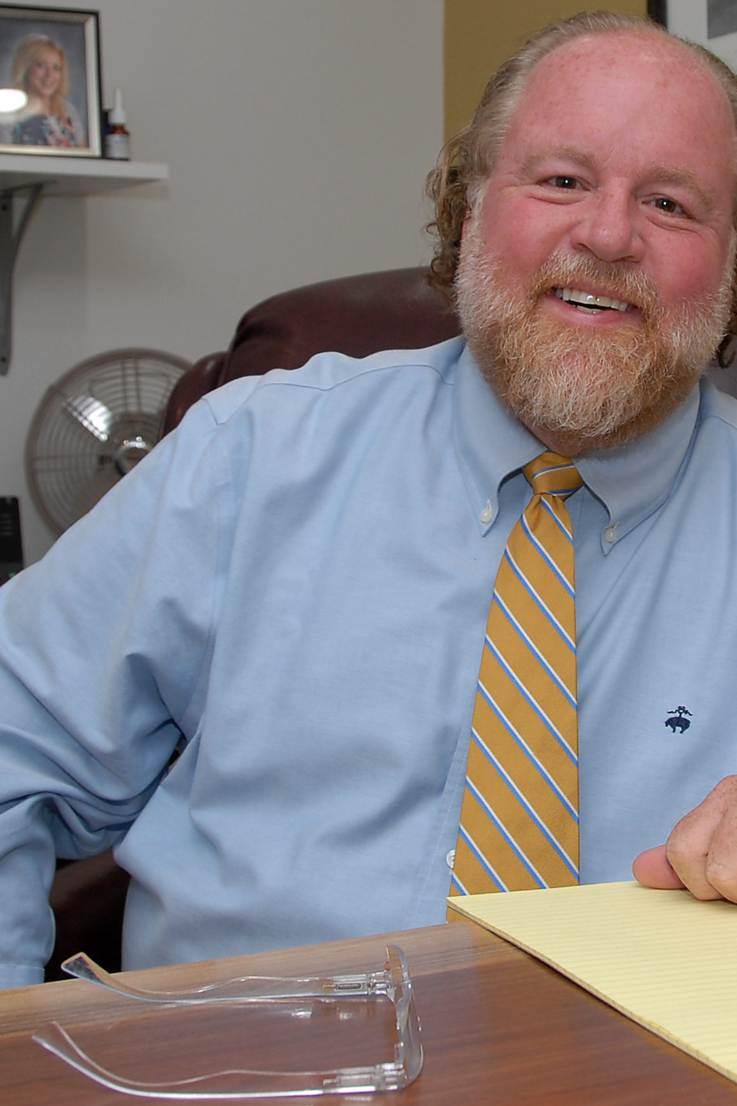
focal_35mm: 45
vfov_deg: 43.6
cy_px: 553
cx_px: 600
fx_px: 1382
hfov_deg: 29.1
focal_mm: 20
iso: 200
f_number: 5
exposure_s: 1/60
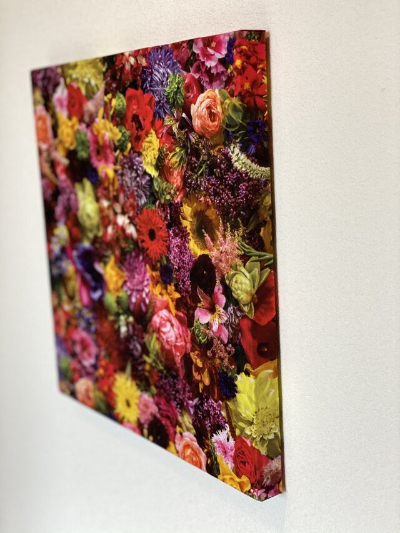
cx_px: 200
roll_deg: +3.1
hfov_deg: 28.0
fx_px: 801
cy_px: 266
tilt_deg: -9.5
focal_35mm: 52
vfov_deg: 36.8
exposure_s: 1/100
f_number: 2
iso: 250
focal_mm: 6
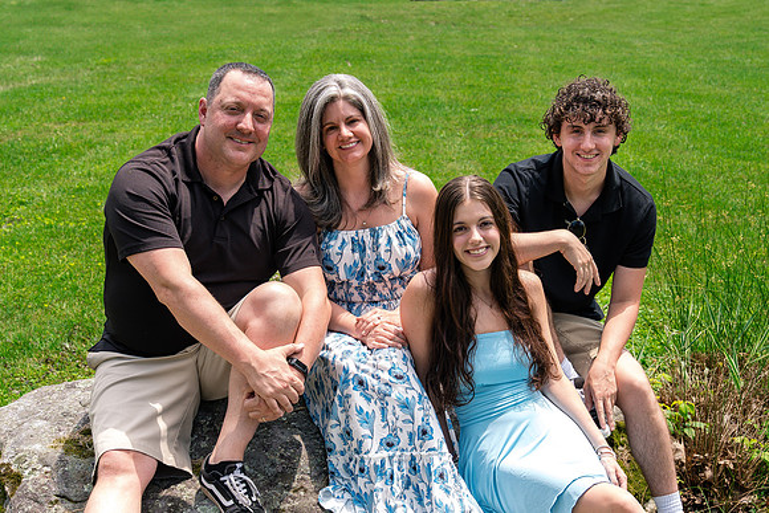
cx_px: 433
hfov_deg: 34.8
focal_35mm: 57
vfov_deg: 23.4
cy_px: 372
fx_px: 1227
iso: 64
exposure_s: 1/250
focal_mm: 32
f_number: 4
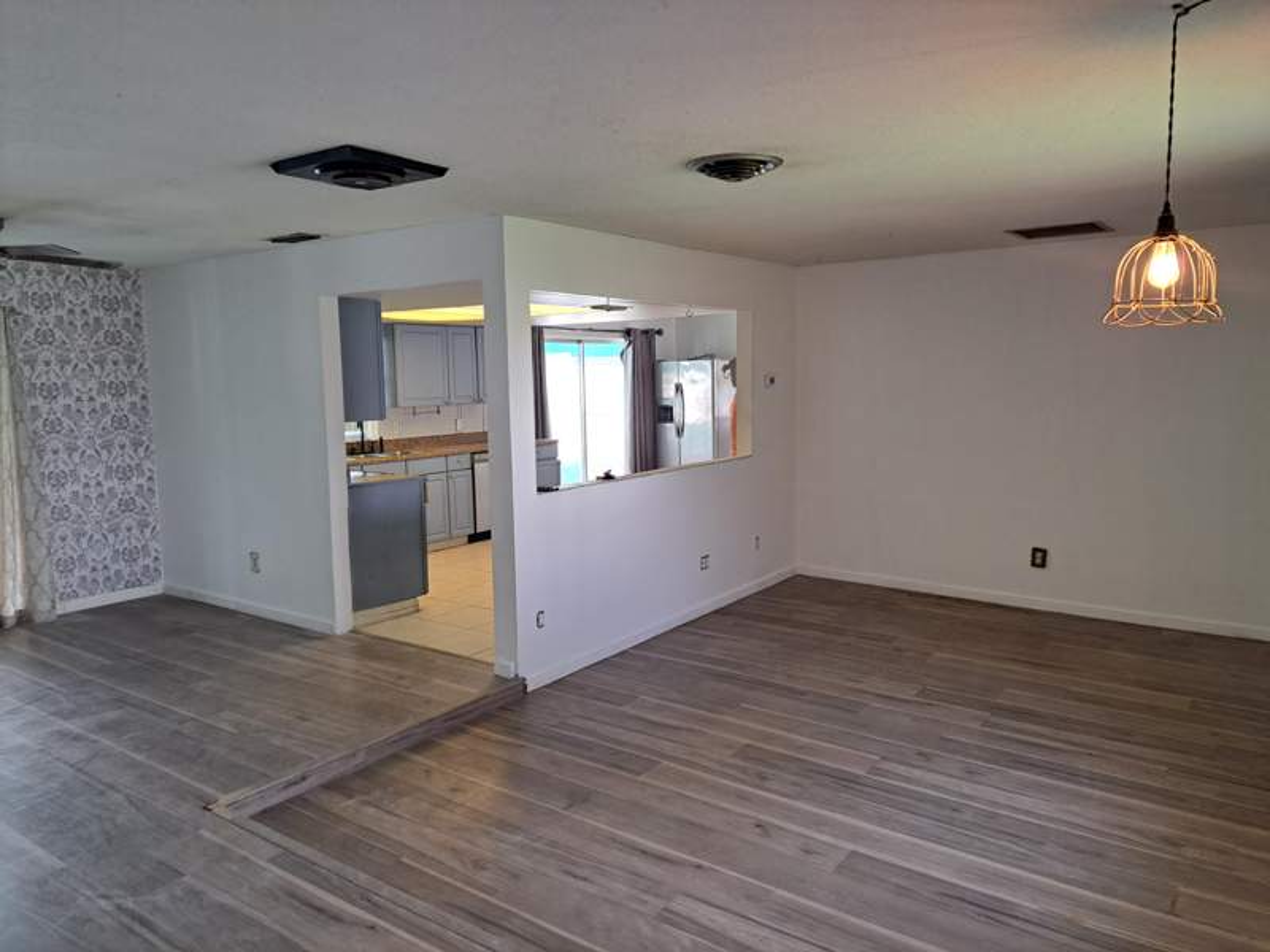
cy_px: 476
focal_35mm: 24
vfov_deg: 56.8
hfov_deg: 71.6
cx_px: 635
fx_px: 881
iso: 200
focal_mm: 5.23
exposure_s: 1/60
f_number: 1.8
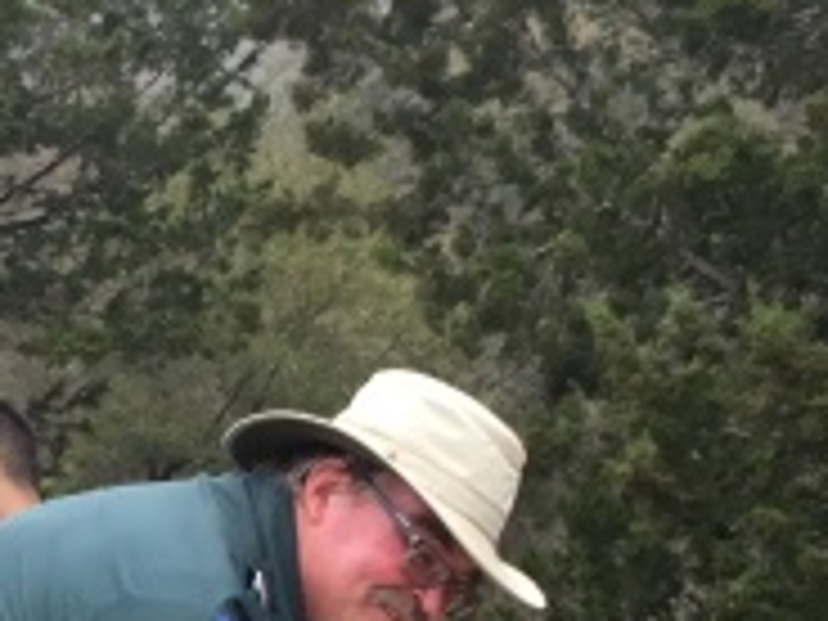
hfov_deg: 15.4
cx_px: 54
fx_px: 3014
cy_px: 716
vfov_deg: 11.6
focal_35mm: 126
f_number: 2.2
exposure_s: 1/30
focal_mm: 4.15
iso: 25
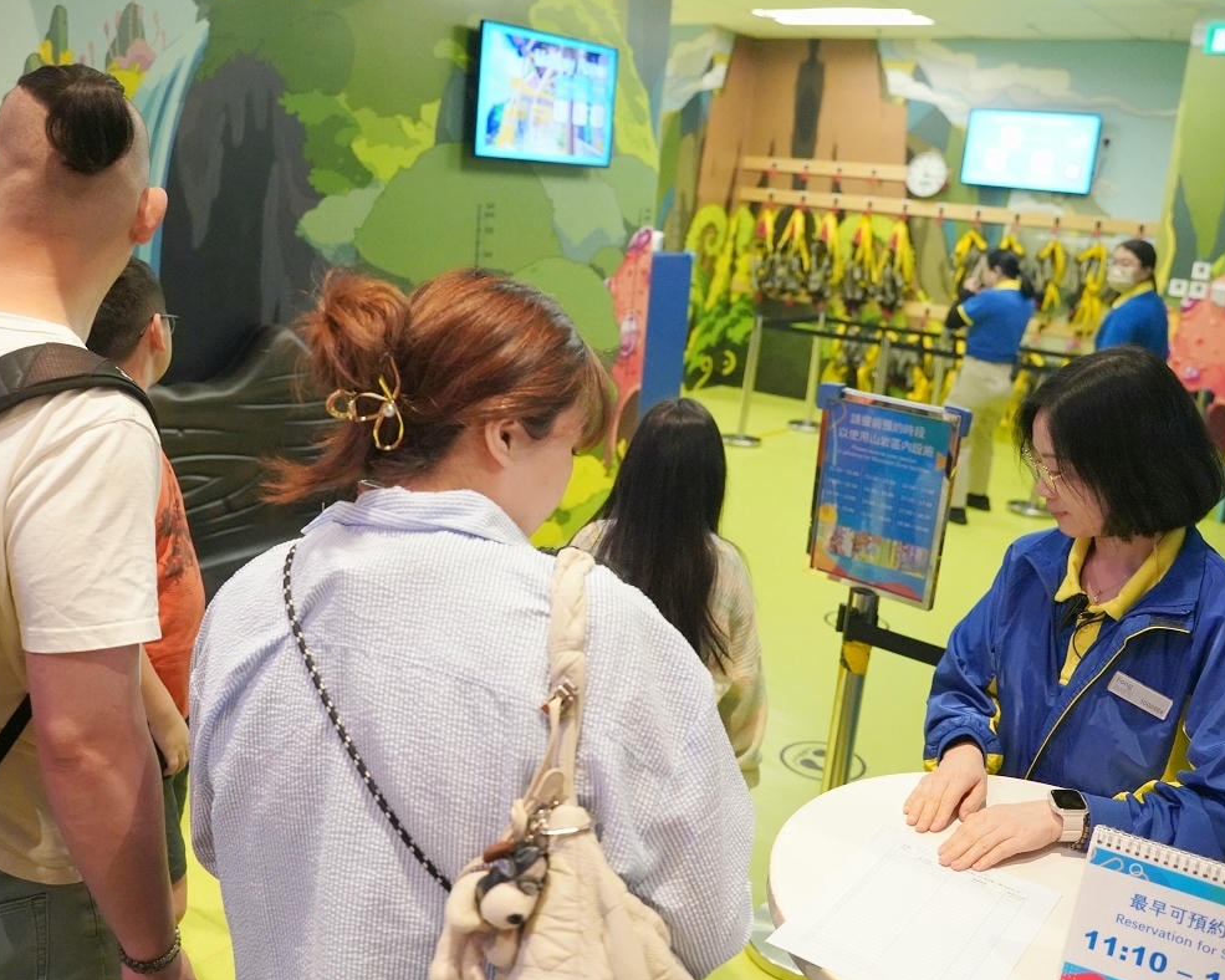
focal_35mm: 32
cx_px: 573
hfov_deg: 55.6
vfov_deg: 45.8
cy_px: 486
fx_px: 1160
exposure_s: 1/160
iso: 10000
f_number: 4
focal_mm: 28
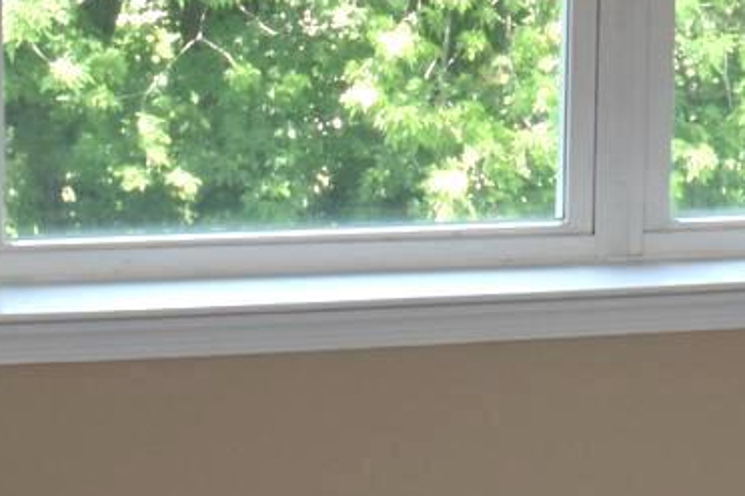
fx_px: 3414
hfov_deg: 12.2
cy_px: -65
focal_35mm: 165
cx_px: 819
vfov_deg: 8.3
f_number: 3.8
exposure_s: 1/60
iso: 320
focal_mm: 20
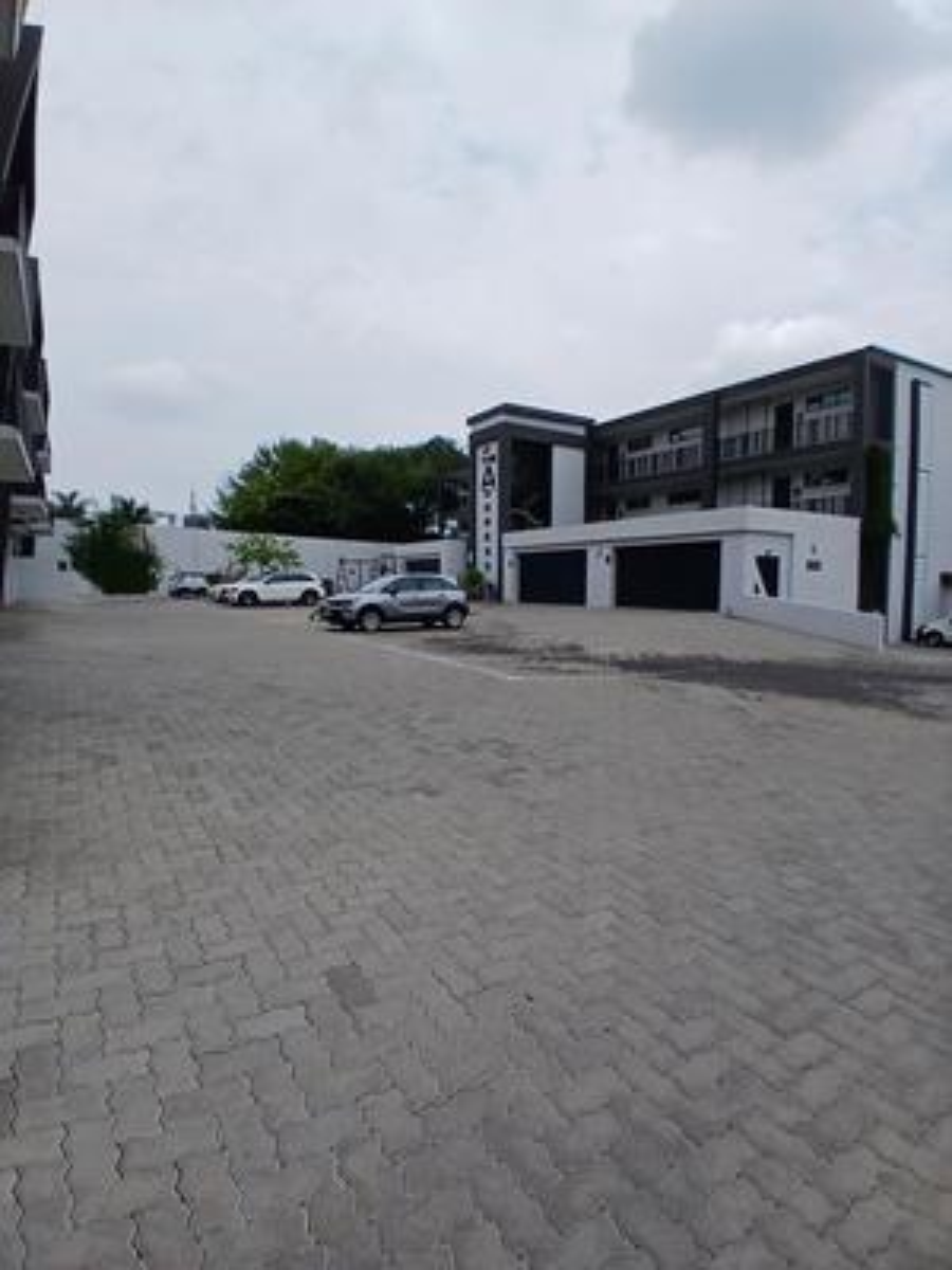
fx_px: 623
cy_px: 635
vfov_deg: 91.0
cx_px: 476
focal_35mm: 17
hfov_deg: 74.7
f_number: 2.2
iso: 50
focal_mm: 1.4
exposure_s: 1/2494
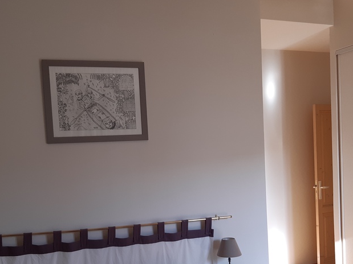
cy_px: 181
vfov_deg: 34.0
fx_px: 428
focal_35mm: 42
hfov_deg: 44.8
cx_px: 165
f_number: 1.7
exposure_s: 1/100
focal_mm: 3.92
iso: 64
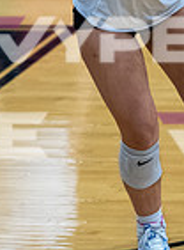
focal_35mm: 1020
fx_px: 7307
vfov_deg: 2.0
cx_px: 134
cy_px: -25
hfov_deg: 1.4
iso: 3200
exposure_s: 1/1600
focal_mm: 200
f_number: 2
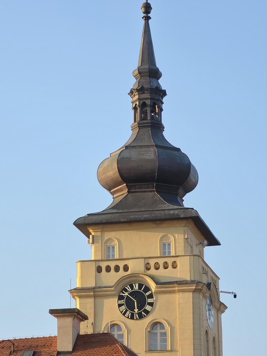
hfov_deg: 9.3
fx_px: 1645
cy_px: 204
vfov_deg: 12.3
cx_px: 139
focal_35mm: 160
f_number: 2.9
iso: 25
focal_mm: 18.6
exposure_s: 1/152
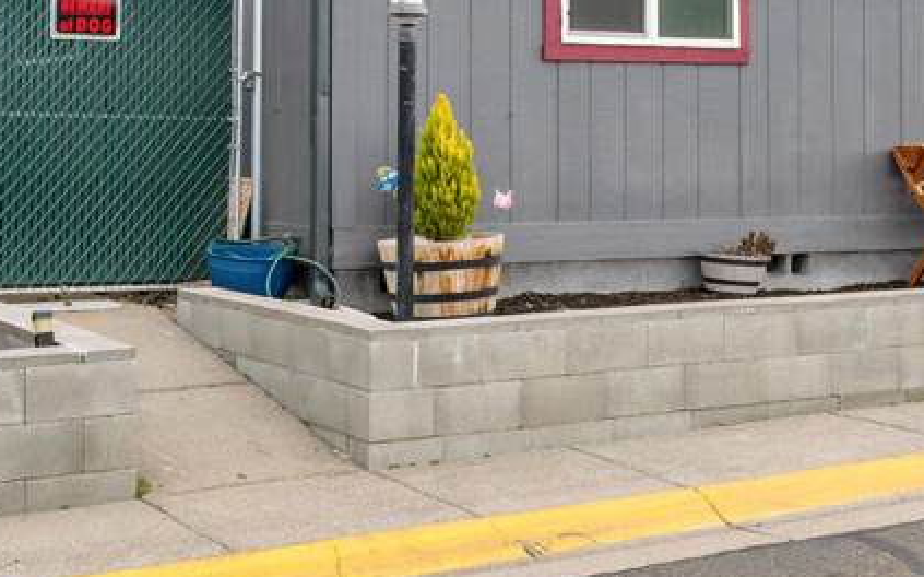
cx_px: 561
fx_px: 1863
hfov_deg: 27.8
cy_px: 144
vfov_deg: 17.5
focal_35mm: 74
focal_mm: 24
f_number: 8
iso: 400
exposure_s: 1/640
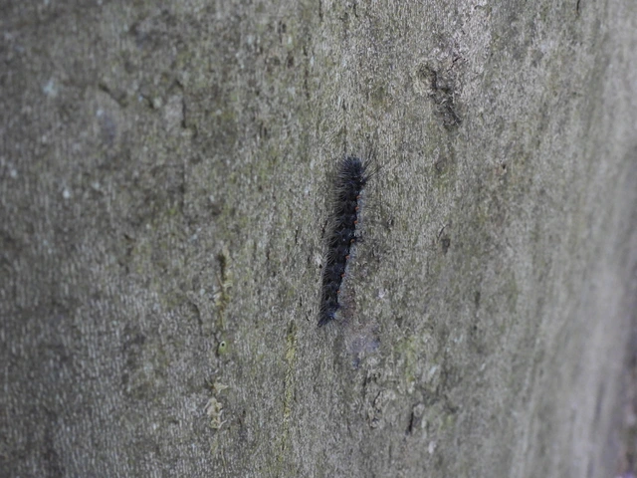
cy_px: 239
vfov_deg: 18.4
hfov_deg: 24.4
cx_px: 318
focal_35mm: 80
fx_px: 1472
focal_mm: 14.3
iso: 800
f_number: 4.5
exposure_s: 1/100
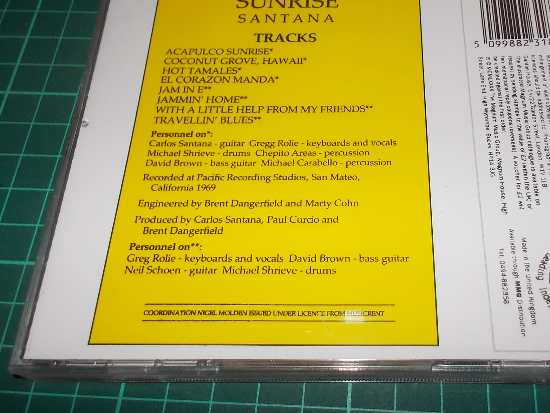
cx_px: 348
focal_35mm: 38
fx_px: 604
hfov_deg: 48.5
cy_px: 172
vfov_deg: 37.6
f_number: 3.3
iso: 200
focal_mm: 4.1
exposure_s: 1/30
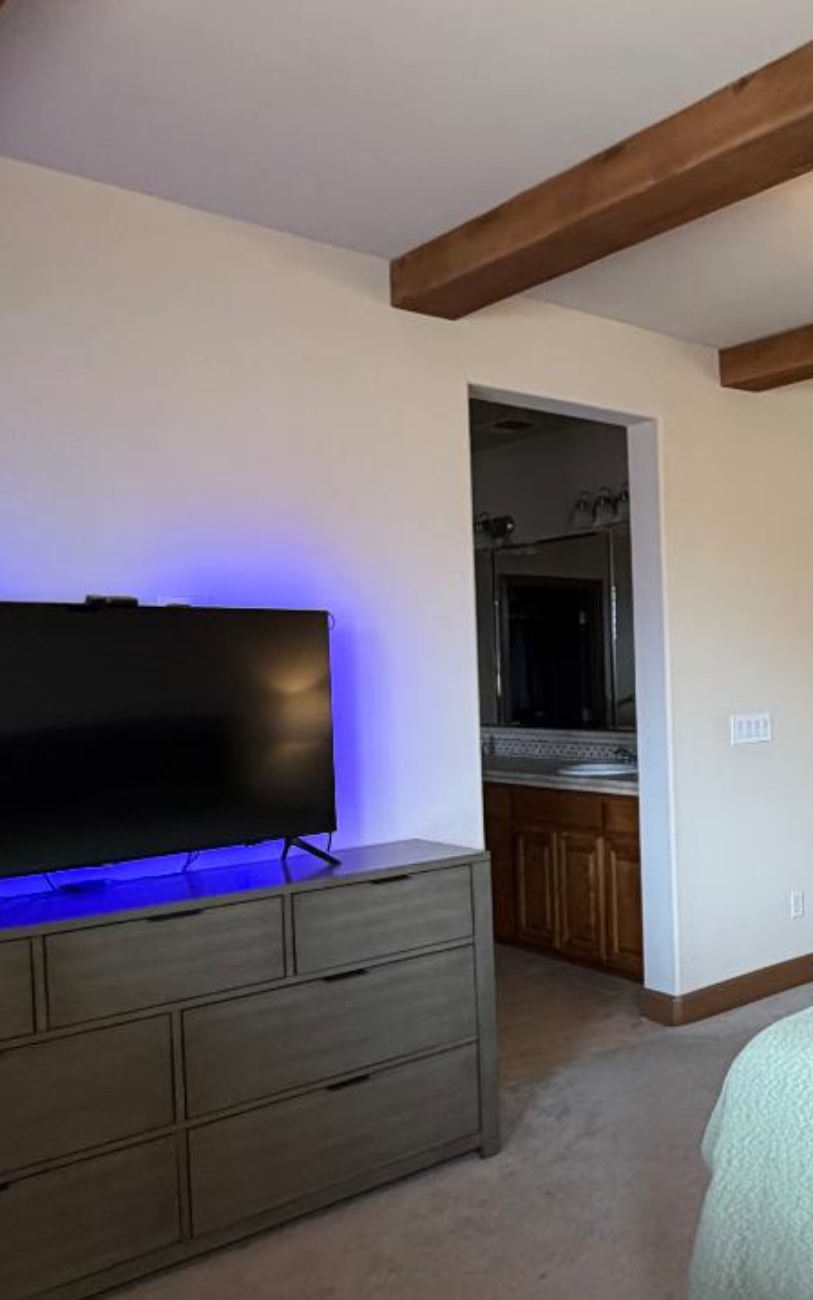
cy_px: 693
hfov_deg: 33.4
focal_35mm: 31
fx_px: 1099
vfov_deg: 61.2
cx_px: 965
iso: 320
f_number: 2.2
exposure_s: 1/63
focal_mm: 2.22
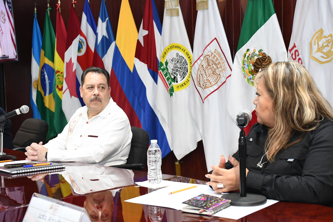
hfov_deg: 35.1
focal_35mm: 57
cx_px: 166
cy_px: 111
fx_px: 527
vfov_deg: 23.8
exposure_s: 1/125
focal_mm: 38
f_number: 7.1
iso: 4000
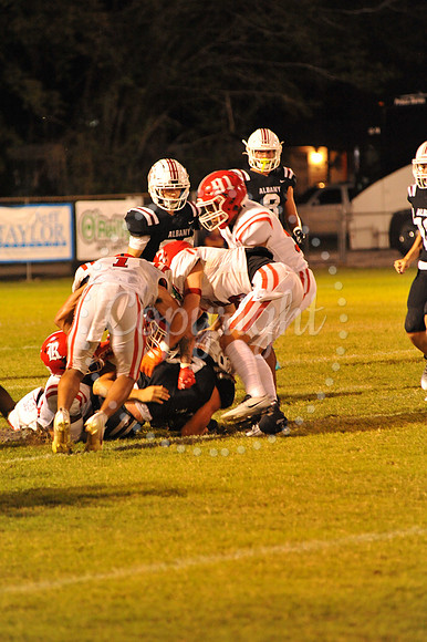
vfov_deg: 10.3
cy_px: 321
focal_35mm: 200
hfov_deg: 6.9
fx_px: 3562
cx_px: 214
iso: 5000
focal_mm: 200
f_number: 5
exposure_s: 1/160
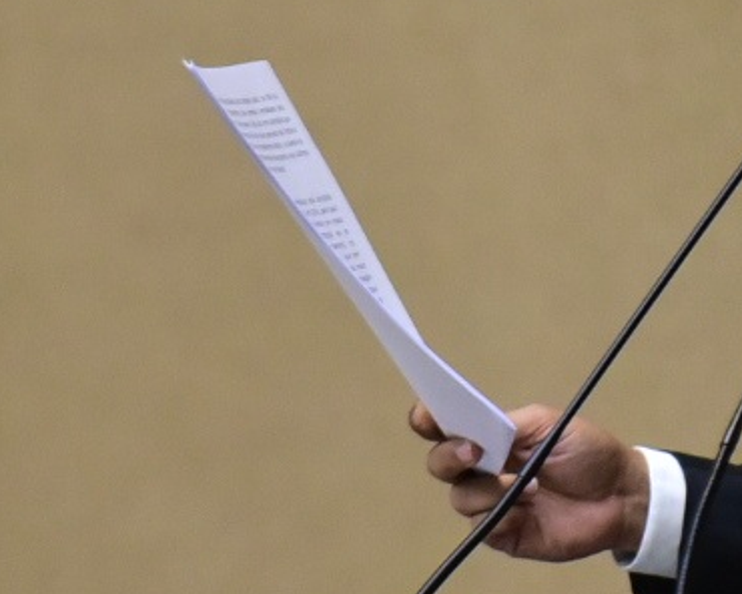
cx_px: 521
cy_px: 94
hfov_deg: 2.4
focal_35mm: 822
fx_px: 18051
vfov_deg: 1.9
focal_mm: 200
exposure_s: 1/200
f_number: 3.2
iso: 2500
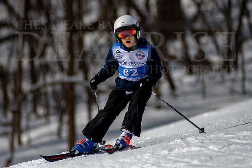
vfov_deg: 2.8
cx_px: 127
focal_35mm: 496
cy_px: 75
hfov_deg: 4.2
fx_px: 3472
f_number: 2.8
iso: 100
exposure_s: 1/8000
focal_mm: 300
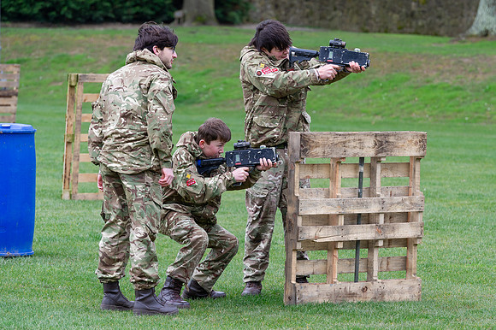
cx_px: 301
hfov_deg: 9.0
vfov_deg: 6.0
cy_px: 192
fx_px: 3137
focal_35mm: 228
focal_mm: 185
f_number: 6.3
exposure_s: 1/250
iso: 800
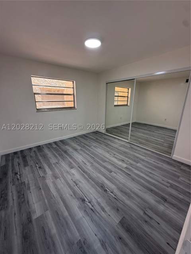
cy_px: 127
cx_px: 96
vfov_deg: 102.1
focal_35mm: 14
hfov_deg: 85.7
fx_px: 103
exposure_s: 1/99
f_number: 2.2
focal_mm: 2.22
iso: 100
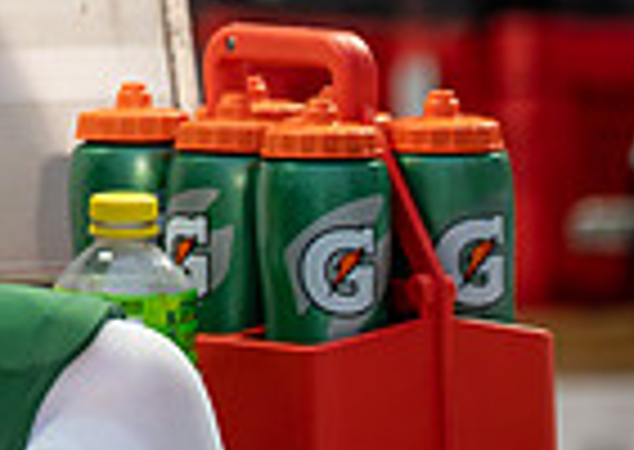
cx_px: -687
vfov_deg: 1.5
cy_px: -396
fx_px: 16813
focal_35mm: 936
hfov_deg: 2.2
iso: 2000
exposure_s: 1/1600
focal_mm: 200
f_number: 2.8
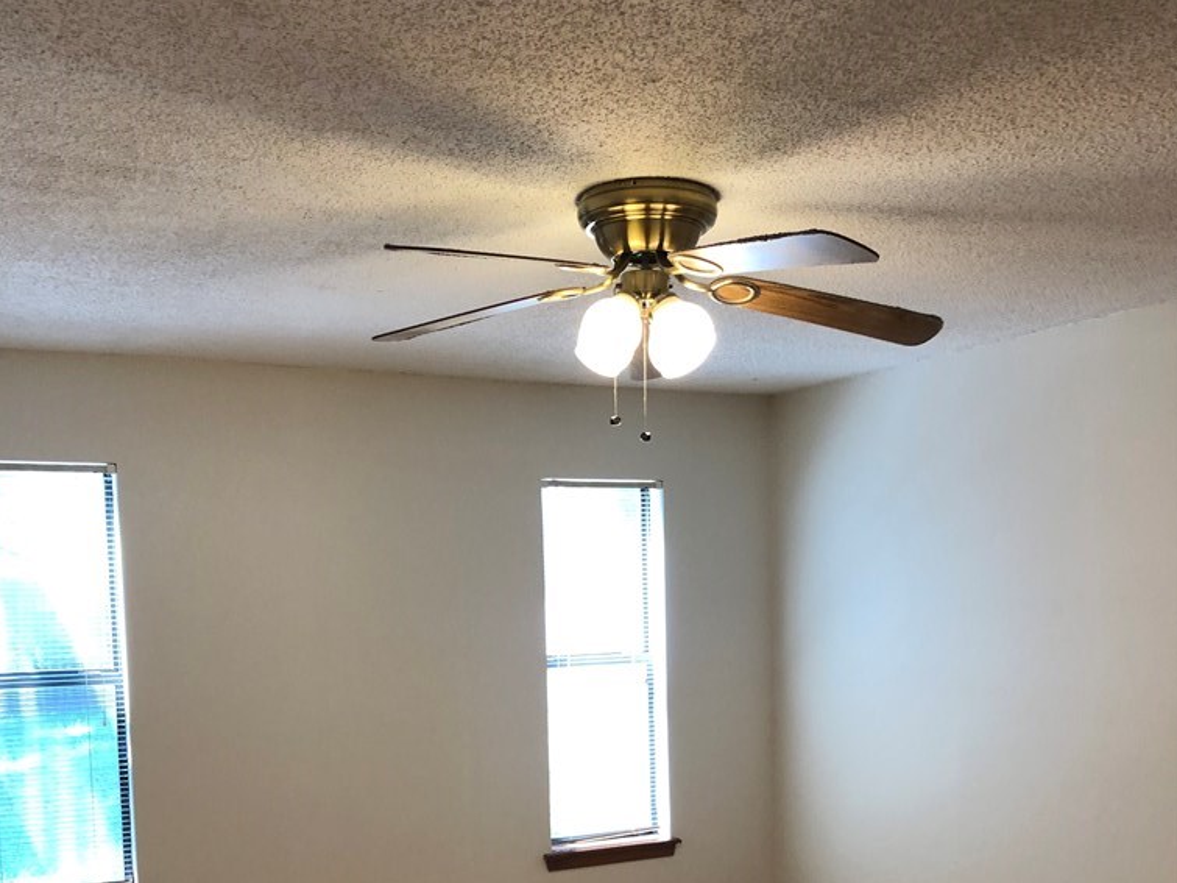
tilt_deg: -3.0
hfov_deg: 49.0
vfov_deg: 36.4
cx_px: 586
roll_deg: -0.1
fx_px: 1292
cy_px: 711
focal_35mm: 38
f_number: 1.8
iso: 25
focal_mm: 4
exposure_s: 1/30
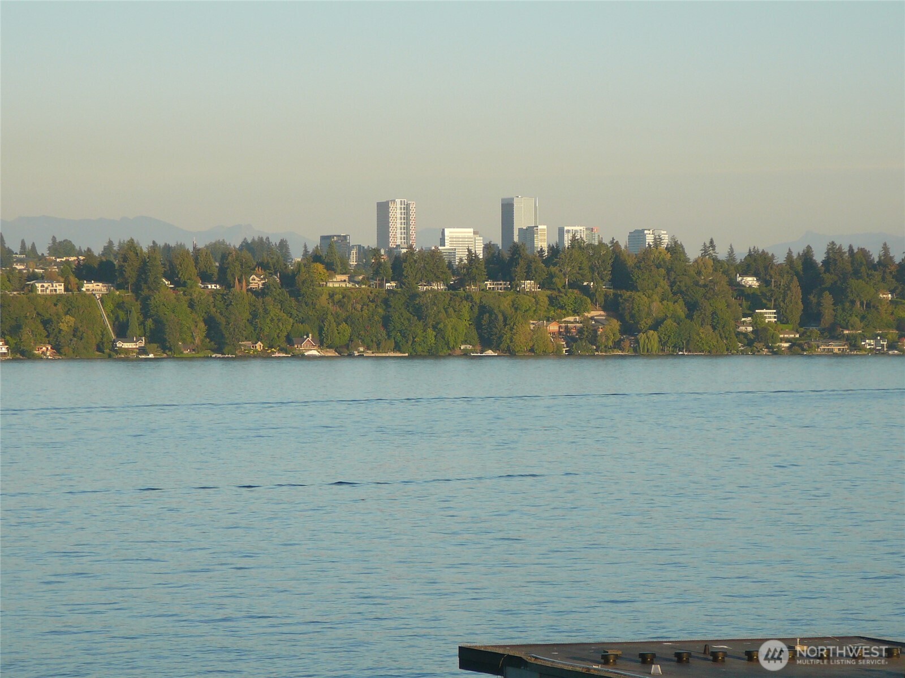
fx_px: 4209
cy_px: 339
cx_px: 452
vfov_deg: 9.2
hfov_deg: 12.3
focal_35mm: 161
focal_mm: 23.9
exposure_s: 1/400
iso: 80
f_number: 4
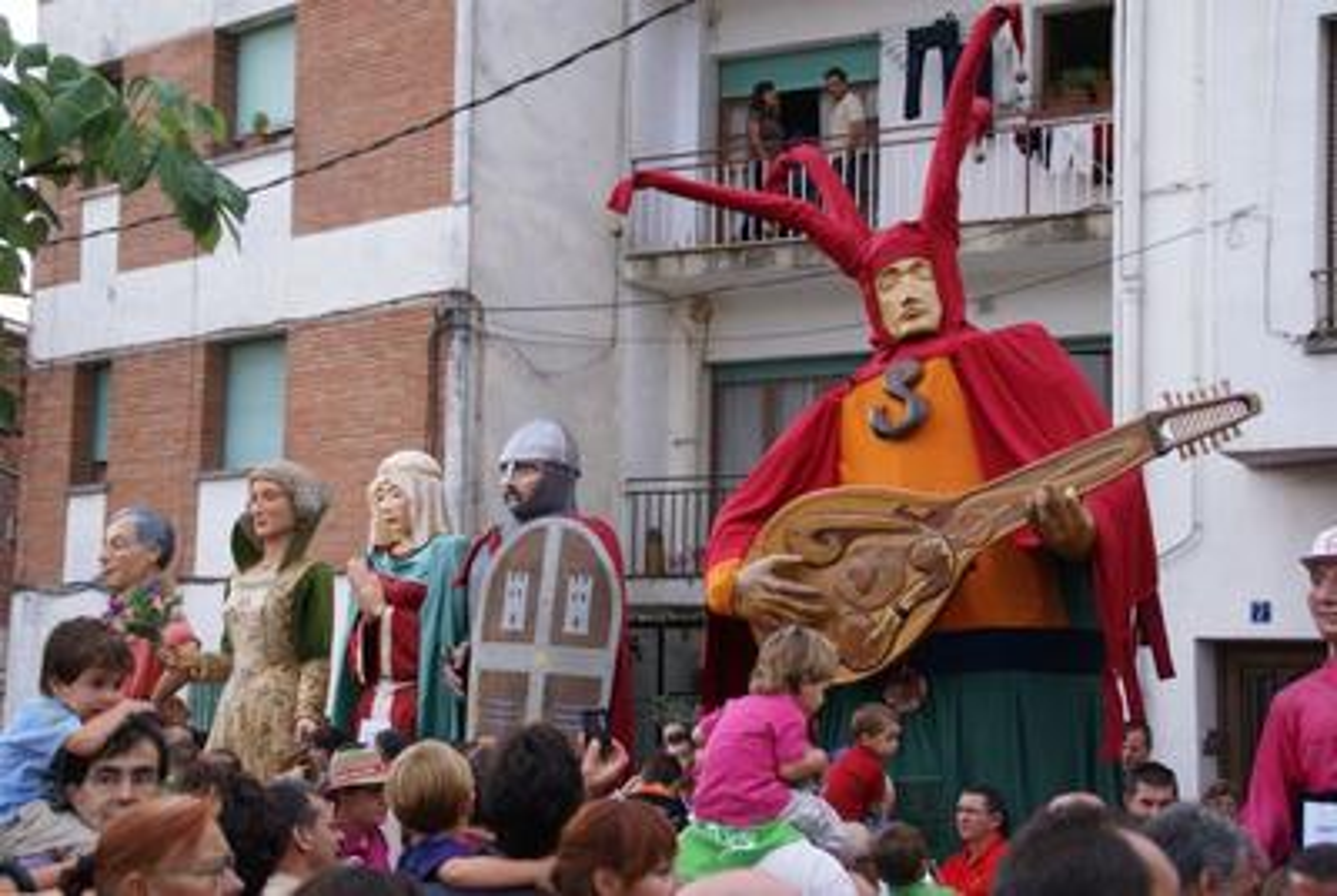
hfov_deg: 33.4
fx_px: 2232
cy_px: 448
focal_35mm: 60
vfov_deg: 22.7
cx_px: 668
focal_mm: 40
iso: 250
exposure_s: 1/125
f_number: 4.5
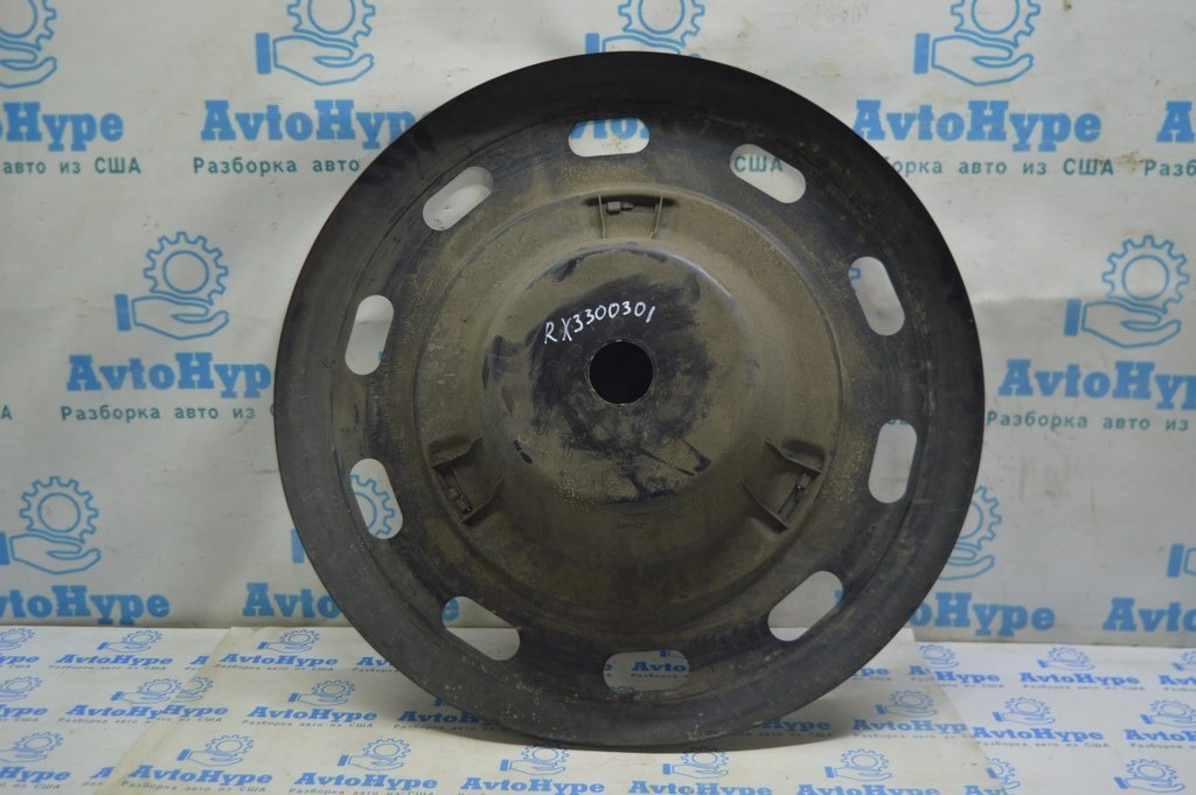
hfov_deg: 51.3
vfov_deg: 35.4
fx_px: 1245
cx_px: 598
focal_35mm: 38
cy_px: 398
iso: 400
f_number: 4
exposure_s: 1/50
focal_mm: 25
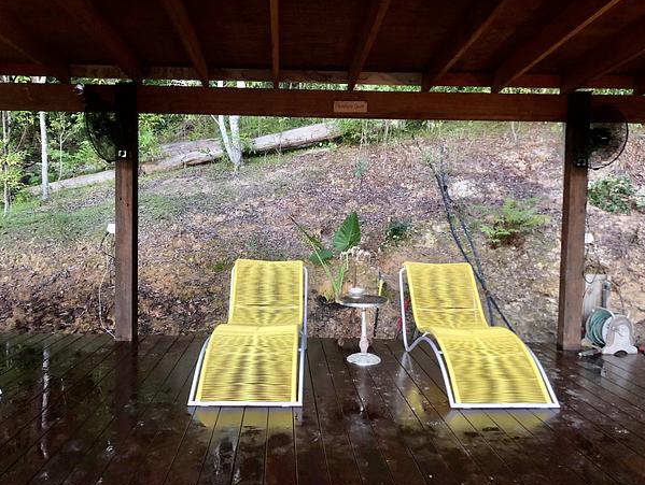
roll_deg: -1.7
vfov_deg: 48.3
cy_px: 241
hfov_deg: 61.6
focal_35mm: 29
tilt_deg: -1.8
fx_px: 541
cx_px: 333
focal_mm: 4
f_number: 1.8
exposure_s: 1/12
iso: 100
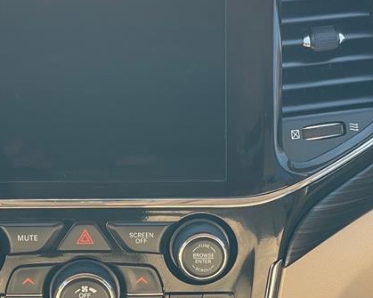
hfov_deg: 15.4
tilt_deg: -29.9
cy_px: 225
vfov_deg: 12.4
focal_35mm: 124
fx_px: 1369
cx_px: 79
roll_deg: -7.2
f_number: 2
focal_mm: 6
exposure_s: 1/99
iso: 40
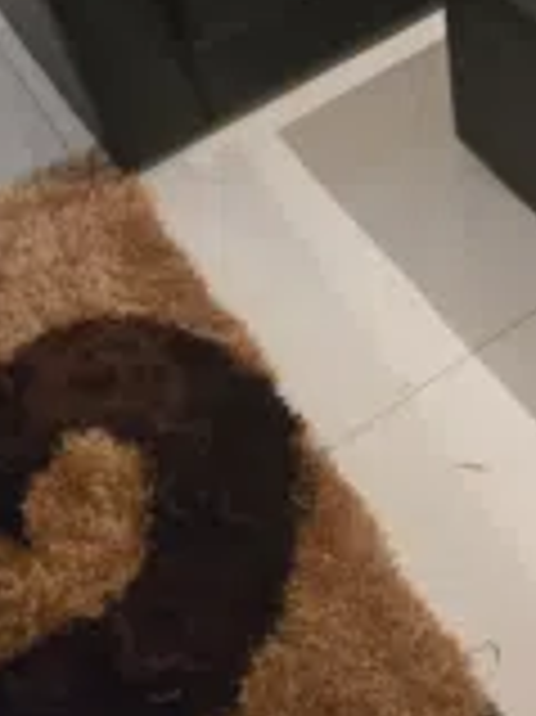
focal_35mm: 58
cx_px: 491
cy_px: 95
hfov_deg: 24.4
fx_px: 1199
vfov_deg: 31.9
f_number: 1.8
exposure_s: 1/100
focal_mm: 5.4
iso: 2000
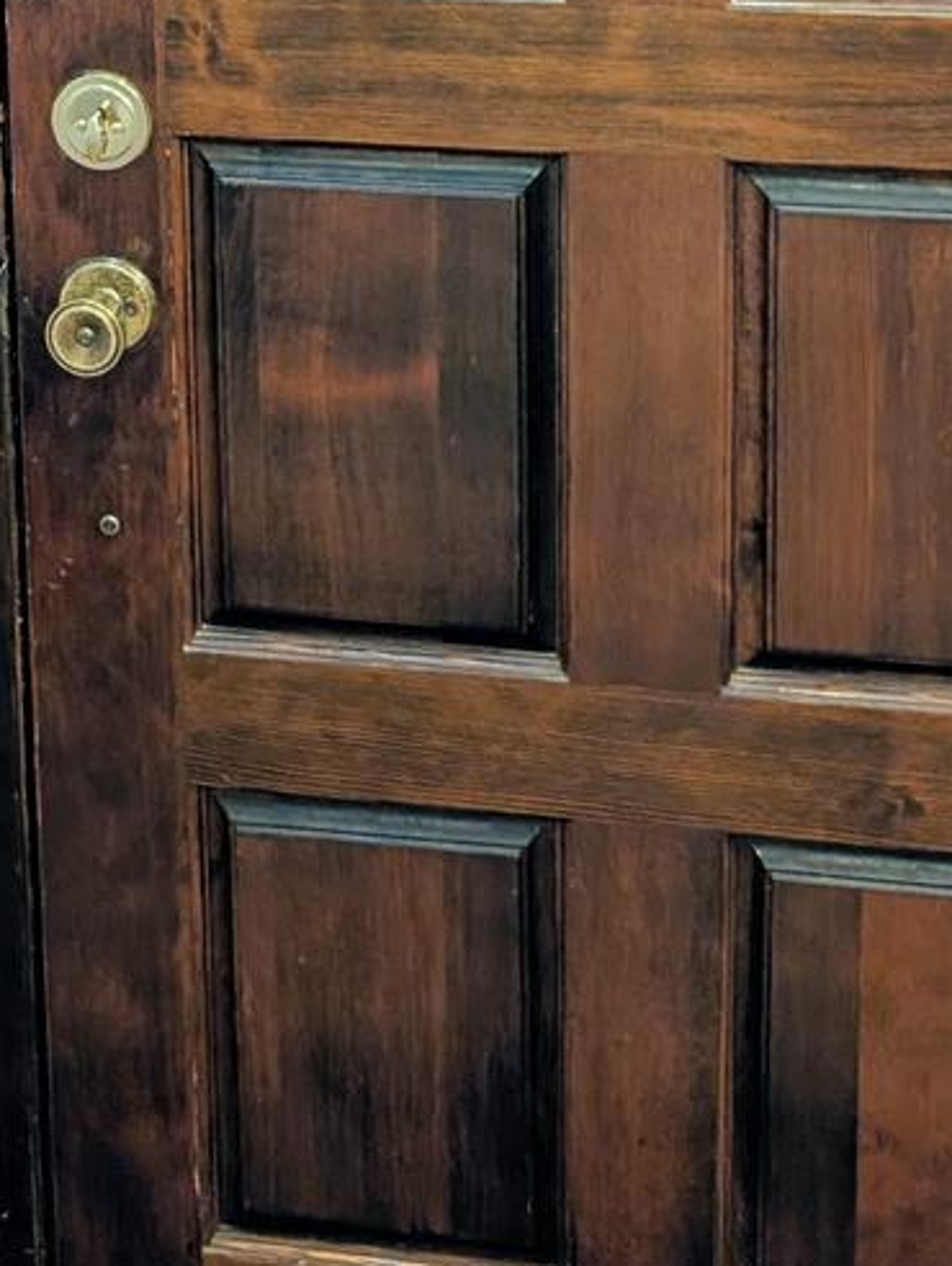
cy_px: -244
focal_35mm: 75
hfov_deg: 19.5
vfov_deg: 23.7
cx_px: 201
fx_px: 2745
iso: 987
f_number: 1.68
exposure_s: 1/60
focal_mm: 6.9
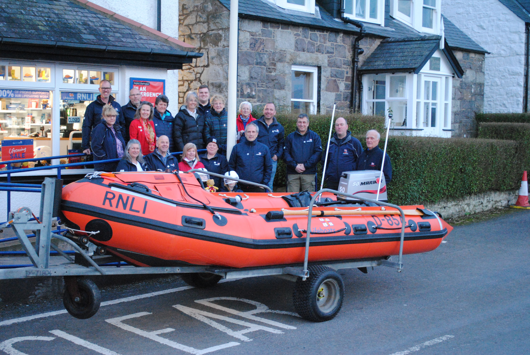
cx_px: 265
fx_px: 884
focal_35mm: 60
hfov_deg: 33.4
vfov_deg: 22.7
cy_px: 178
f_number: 5.3
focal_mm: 40
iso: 1600
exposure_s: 1/25
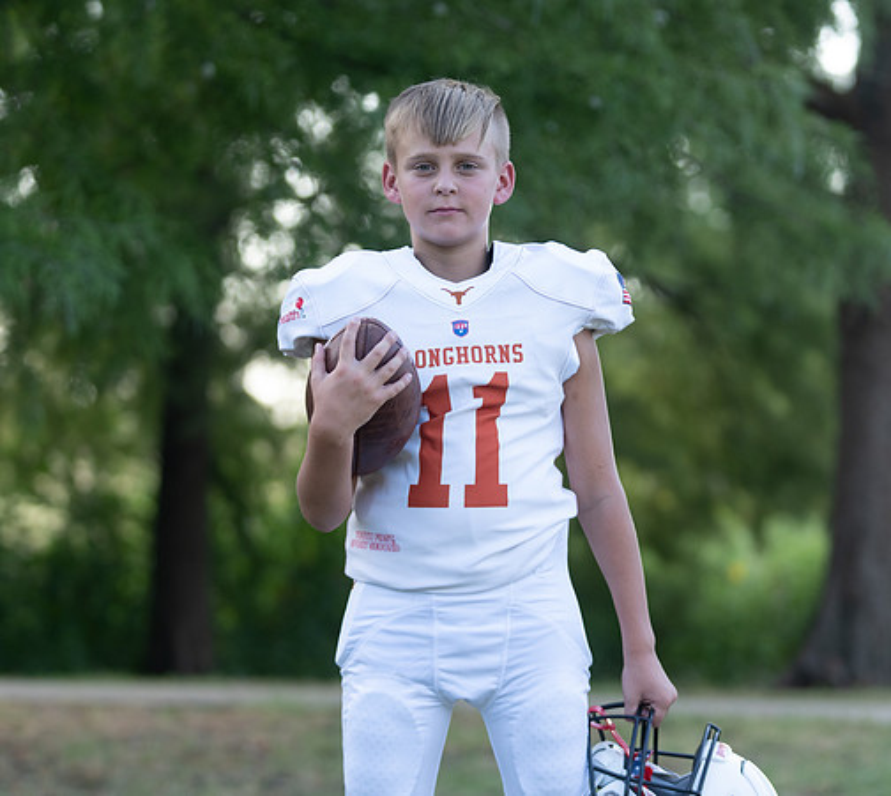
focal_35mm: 149
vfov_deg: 11.0
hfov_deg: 12.3
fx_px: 4123
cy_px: 426
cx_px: 466
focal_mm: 93
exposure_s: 1/400
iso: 250
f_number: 2.8
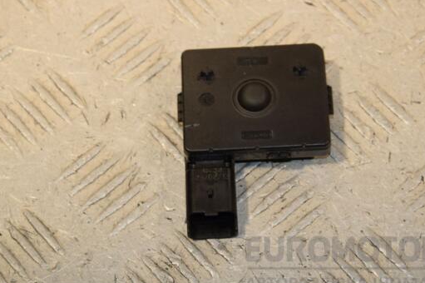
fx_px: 1663
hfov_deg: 14.6
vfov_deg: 9.7
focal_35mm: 141
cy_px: 138
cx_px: 230
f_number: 8
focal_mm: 80
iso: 800
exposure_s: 1/200
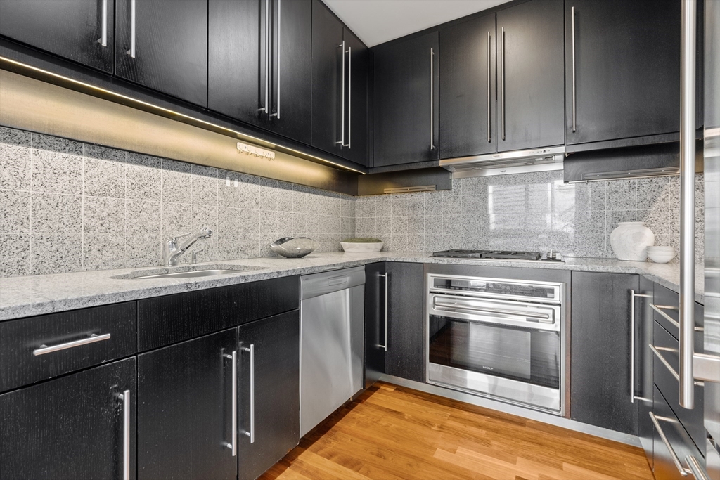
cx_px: 360
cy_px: 240
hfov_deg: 96.7
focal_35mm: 16
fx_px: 320
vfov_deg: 73.8
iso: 320
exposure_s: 1.6
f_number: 9
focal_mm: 16
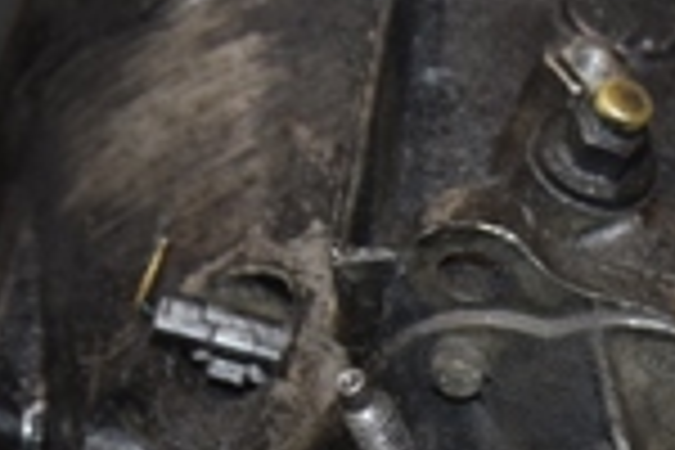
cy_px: 626
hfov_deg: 13.2
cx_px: 590
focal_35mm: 154
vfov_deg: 8.7
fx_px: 2887
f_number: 5
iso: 800
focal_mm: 24
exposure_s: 1/60
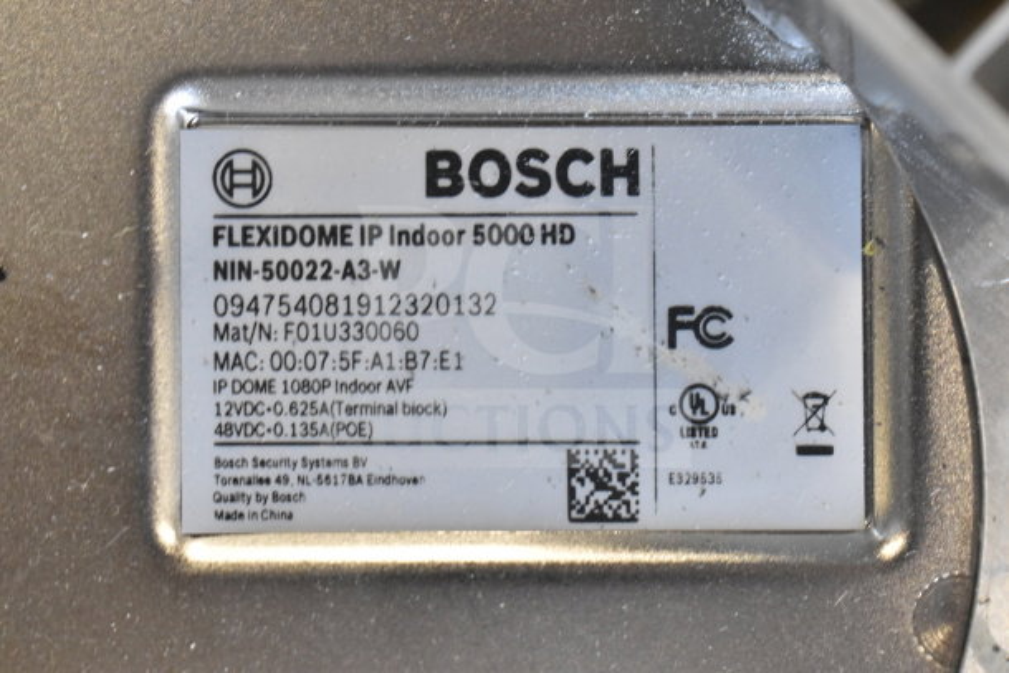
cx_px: 504
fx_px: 2313
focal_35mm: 82
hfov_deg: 24.6
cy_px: 336
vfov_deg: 16.6
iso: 4500
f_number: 5.6
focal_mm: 55
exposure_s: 1/100
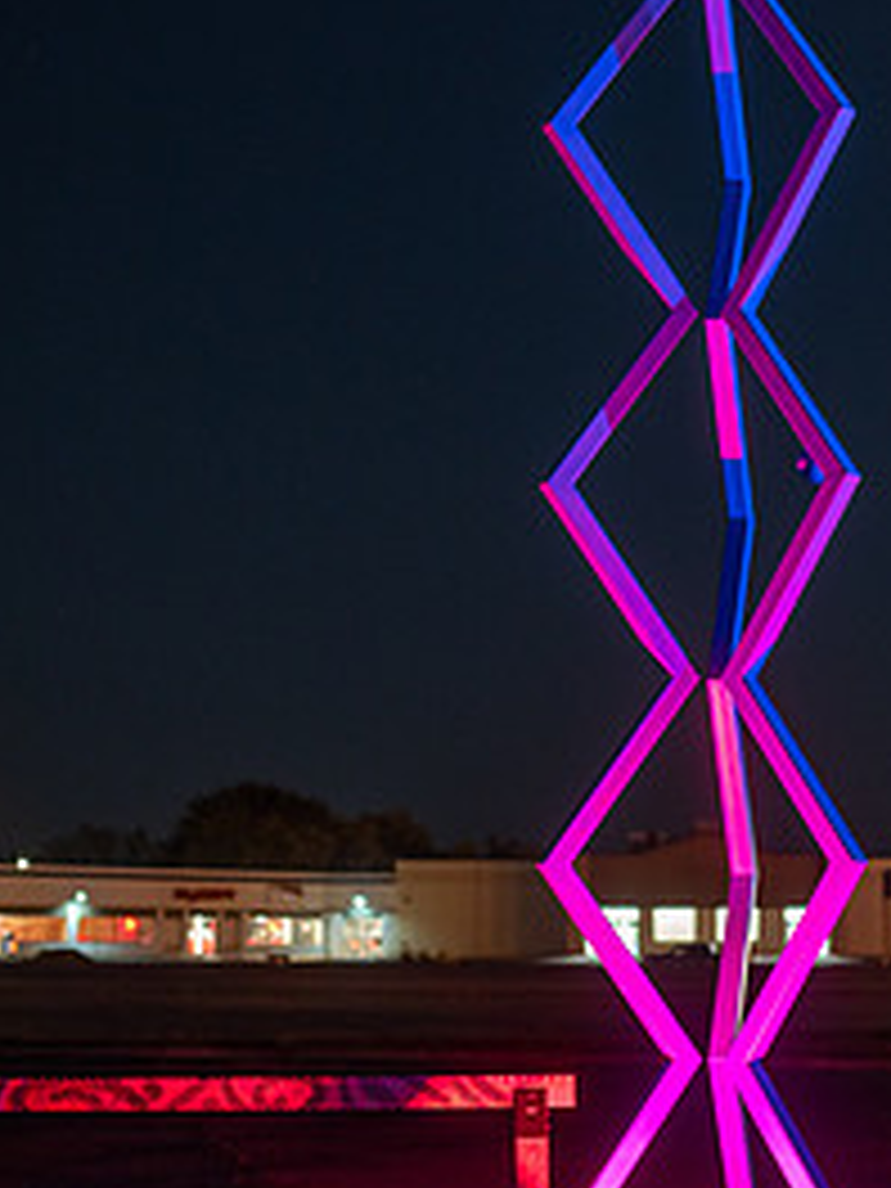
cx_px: 626
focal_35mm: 82
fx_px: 2814
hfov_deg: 17.9
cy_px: 324
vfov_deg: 23.6
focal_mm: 50
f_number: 3.2
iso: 1000
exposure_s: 1/8
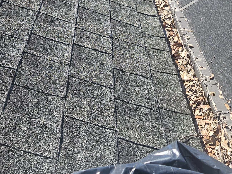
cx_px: 146
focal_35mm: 71
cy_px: 55
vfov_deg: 20.6
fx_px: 476
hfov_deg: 27.3
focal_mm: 5.4
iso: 25
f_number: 1.8
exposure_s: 1/715
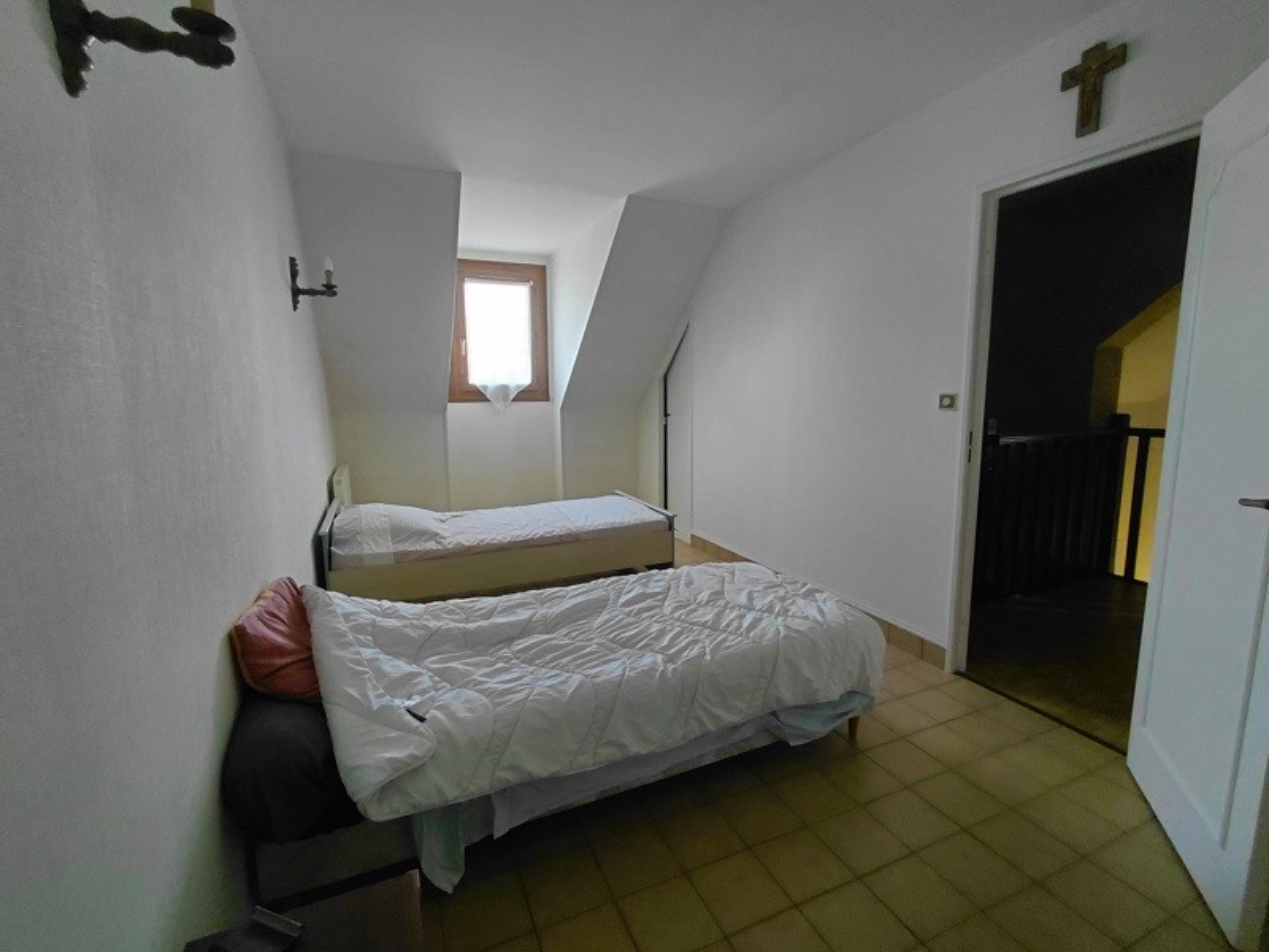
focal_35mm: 16
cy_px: 476
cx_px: 634
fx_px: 587
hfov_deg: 94.5
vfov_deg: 78.1
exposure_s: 1/60
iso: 250
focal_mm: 1.64
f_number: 2.2
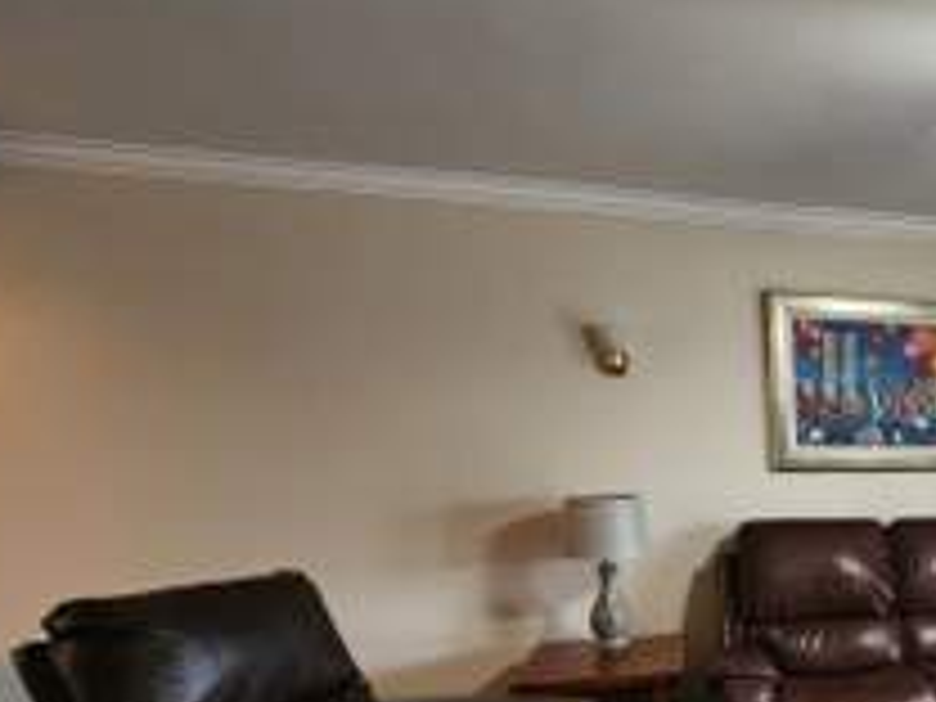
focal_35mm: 30
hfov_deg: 45.9
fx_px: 811
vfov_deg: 43.4
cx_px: 1012
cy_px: 612
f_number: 2.2
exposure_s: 1/60
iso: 320
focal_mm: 2.2
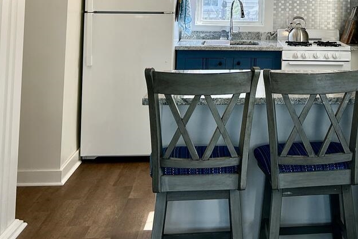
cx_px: 298
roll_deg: -0.9
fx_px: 617
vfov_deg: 20.7
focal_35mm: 62
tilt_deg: +2.4
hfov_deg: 31.4
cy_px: -36
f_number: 1.5
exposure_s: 1/377
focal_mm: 5.7
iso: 50
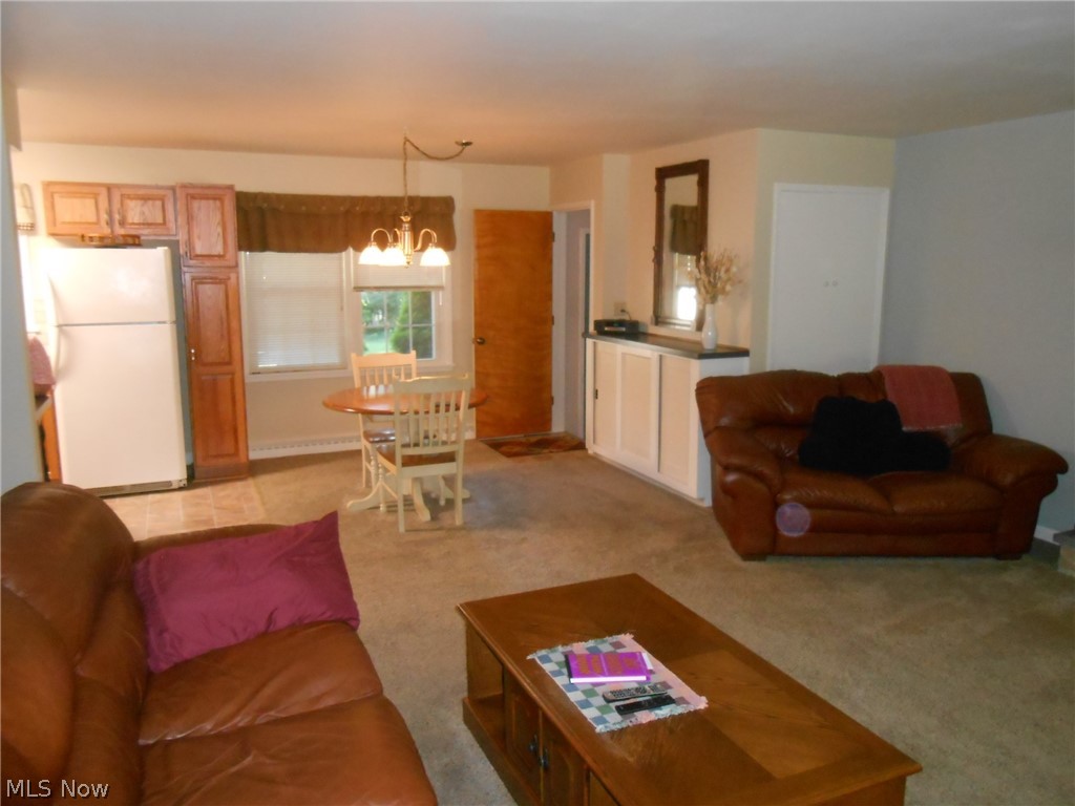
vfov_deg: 53.1
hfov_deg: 67.3
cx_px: 538
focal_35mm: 26
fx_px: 807
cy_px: 403
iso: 640
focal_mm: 4.6
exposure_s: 1/25
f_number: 3.5
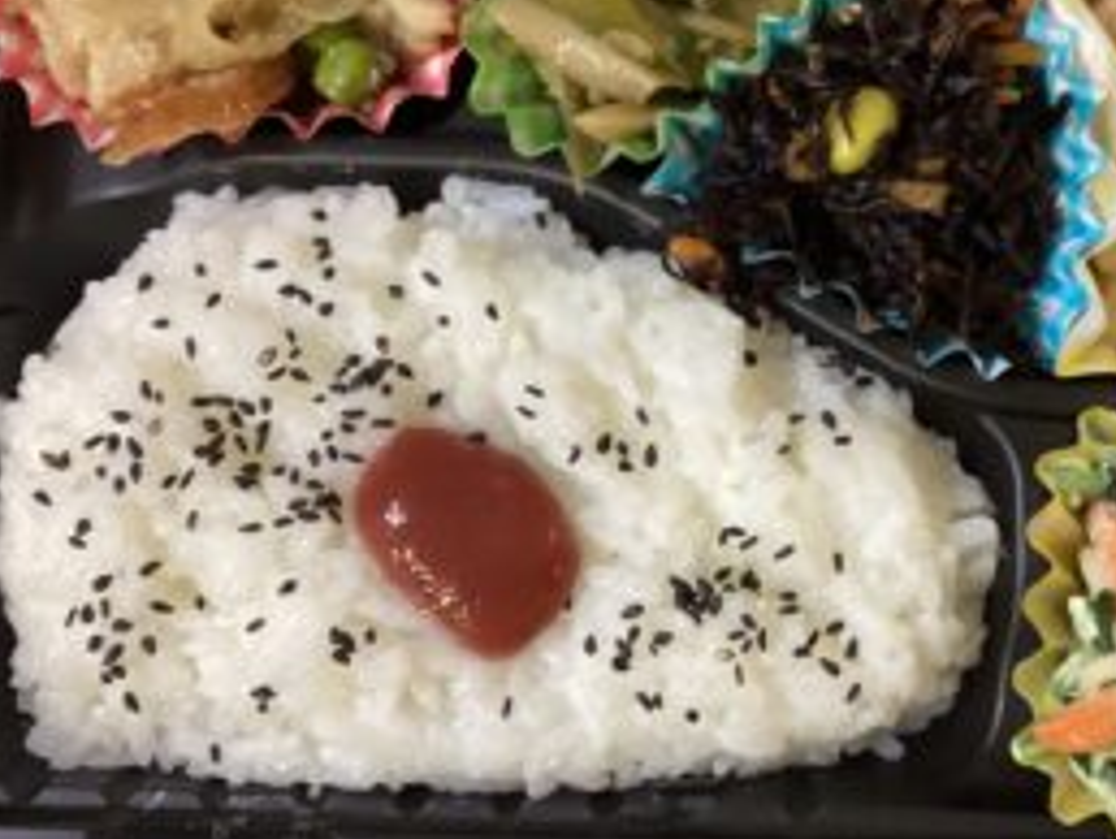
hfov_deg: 41.7
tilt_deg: -78.3
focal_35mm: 45
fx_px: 1452
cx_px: 703
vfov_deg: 32.2
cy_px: 365
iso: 320
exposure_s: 1/60
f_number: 2.4
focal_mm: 3.3
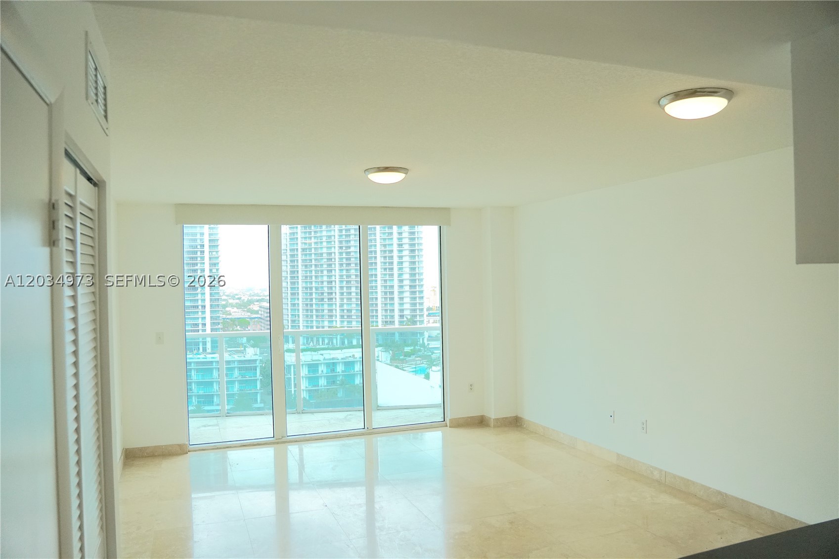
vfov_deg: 50.4
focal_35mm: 26
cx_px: 420
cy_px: 280
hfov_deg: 70.4
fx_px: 594
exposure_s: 1/2000
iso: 1600
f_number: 2.8
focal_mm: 17
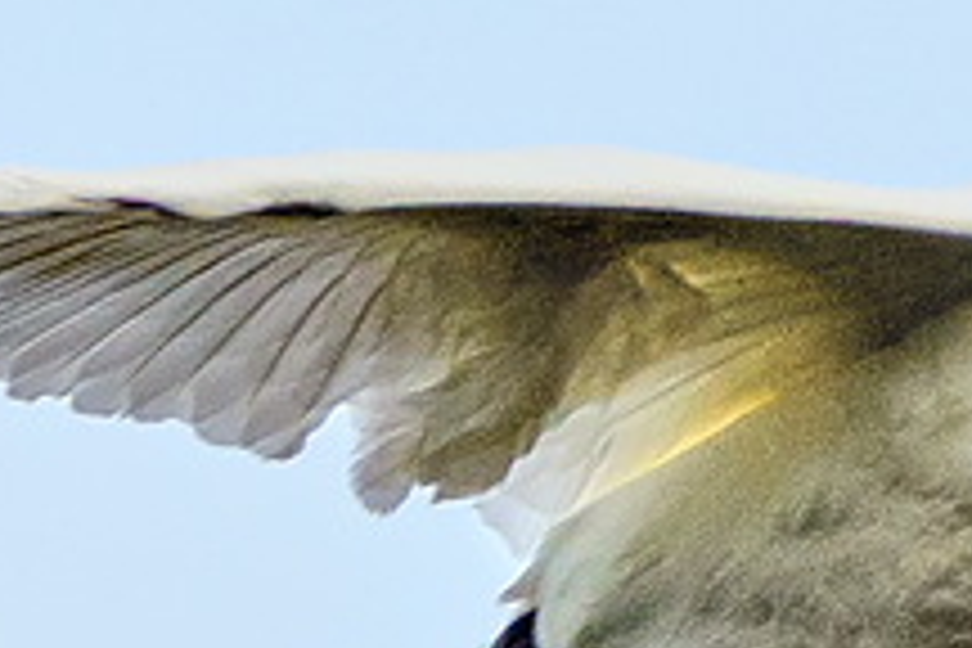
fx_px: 101161
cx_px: 1336
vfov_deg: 0.4
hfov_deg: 0.6
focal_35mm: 3747
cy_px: 828
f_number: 7.1
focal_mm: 450
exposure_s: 1/1600
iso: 400
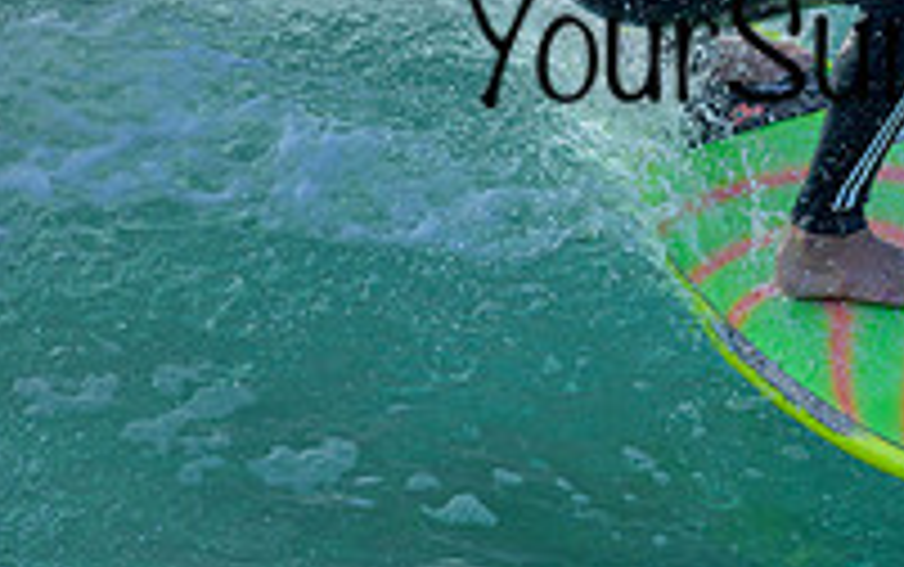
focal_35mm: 2349
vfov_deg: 0.6
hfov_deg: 0.9
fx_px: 57921
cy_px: -2
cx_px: 926
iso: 1000
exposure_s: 1/2000
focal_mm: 800
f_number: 6.3
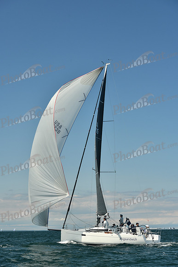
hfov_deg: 17.5
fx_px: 578
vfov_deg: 26.0
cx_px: 89
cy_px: 134
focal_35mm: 78
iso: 320
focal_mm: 78
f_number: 7.1
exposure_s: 1/640
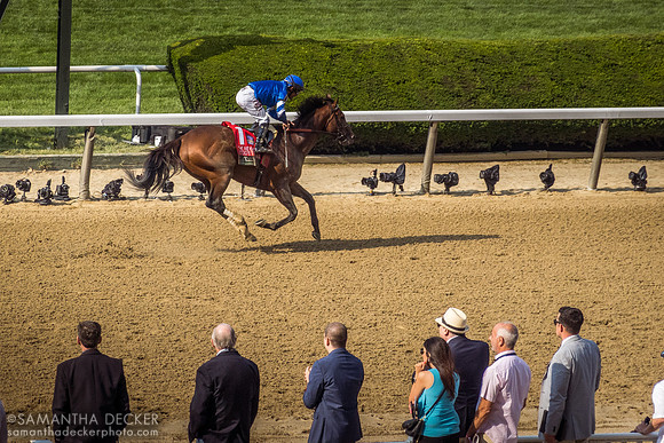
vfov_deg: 4.6
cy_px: 174
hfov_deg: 7.0
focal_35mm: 296
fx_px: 5460
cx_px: 263
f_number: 4.5
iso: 250
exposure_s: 1/2000
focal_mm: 72
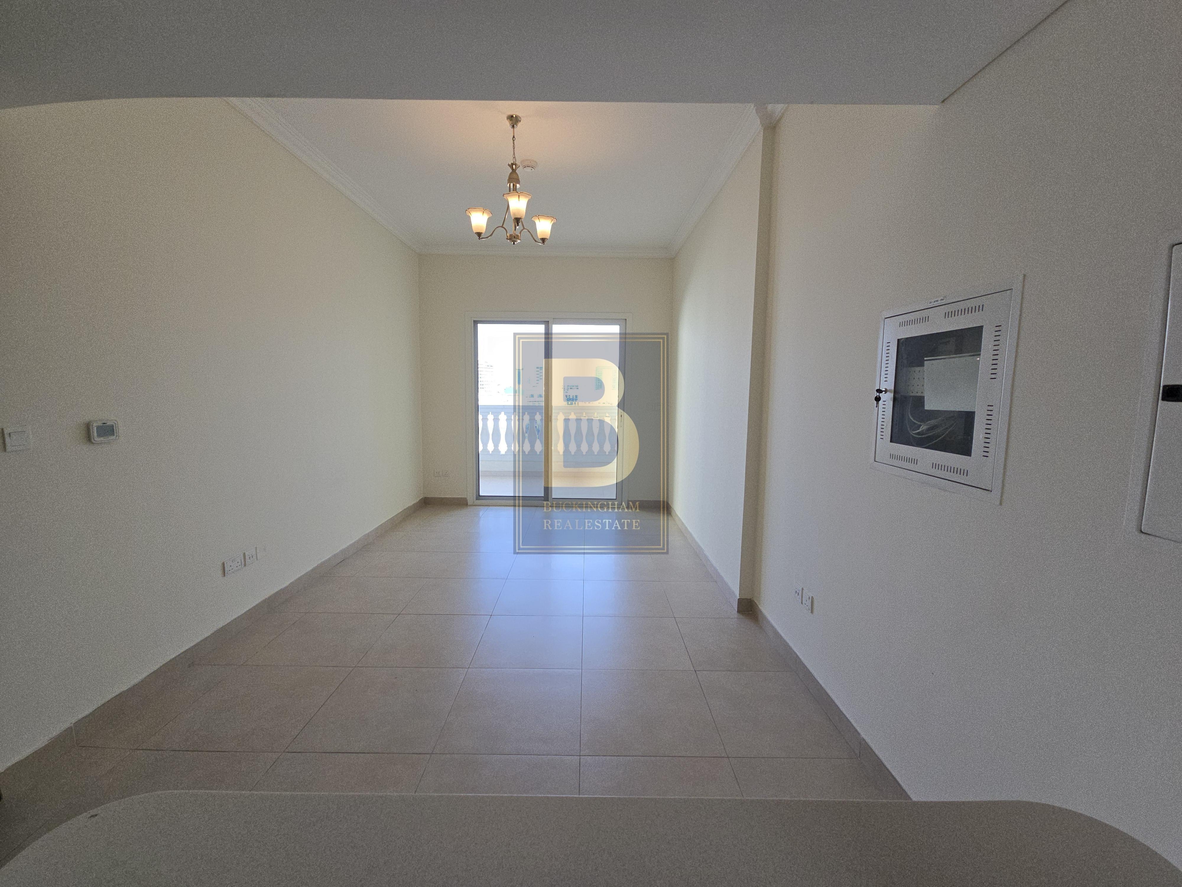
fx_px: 444
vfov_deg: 89.9
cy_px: 444
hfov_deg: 106.2
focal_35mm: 13
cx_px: 591
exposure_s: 1/100
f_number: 2.2
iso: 64
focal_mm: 2.2
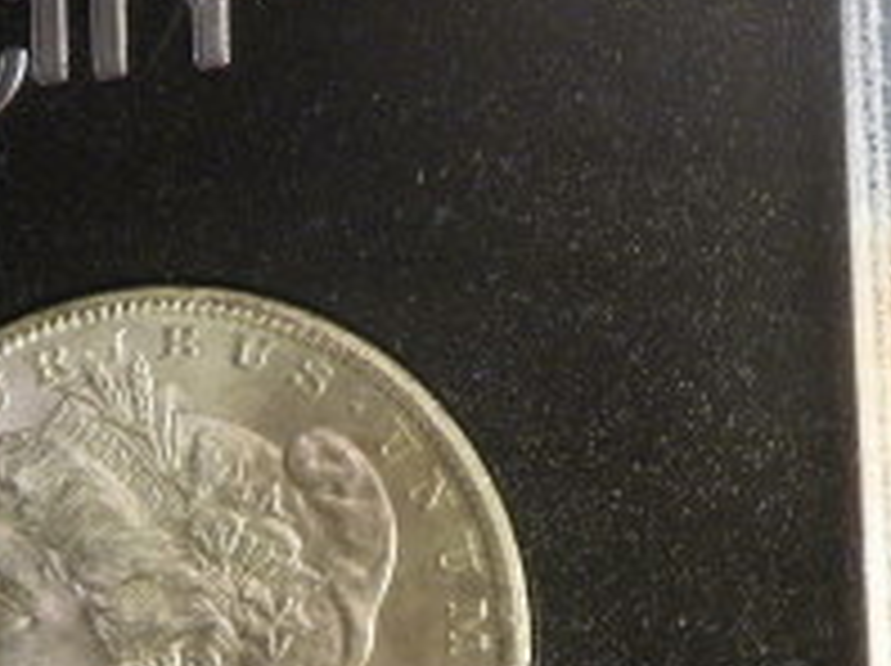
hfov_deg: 12.0
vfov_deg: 9.0
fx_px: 4216
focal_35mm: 164
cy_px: 662
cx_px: 140
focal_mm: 9.6
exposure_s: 1/50
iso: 100
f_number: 3.5
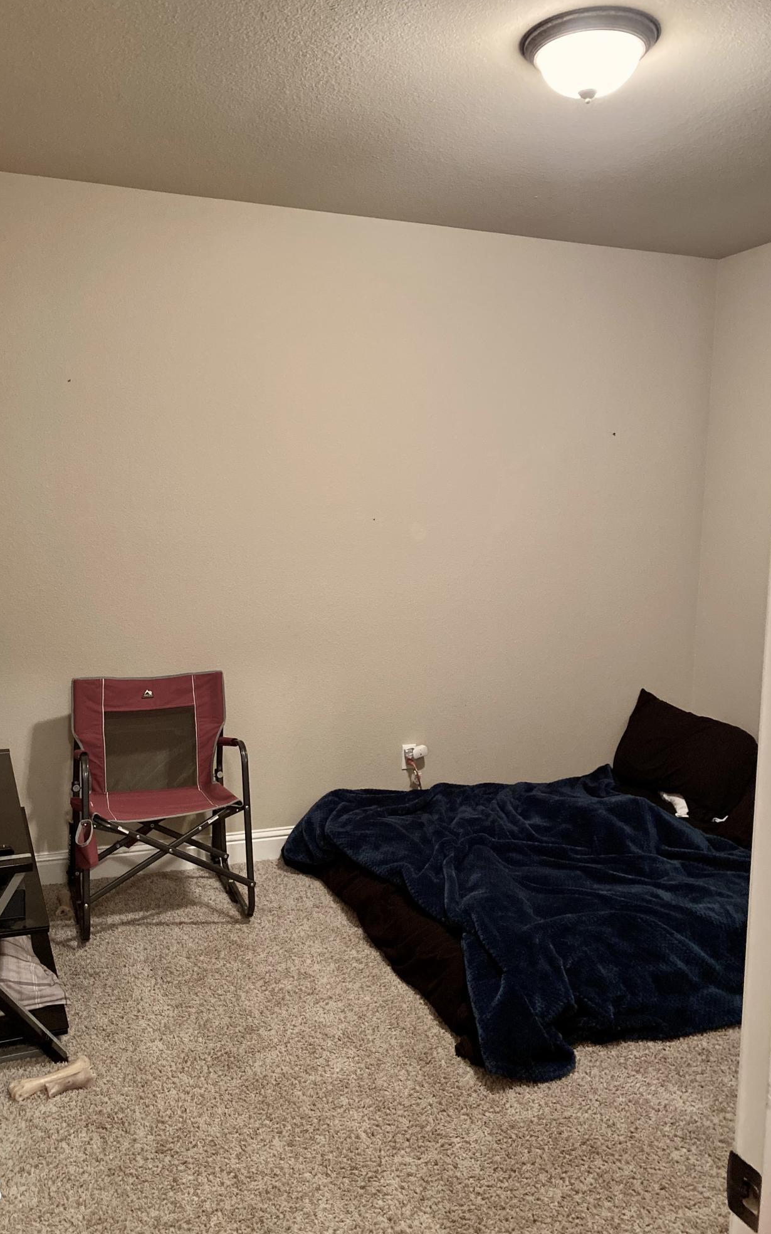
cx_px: 315
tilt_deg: -5.6
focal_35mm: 28
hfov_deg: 44.3
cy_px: 619
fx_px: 942
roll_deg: -1.8
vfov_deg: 66.5
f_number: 1.8
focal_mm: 4.25
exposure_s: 1/30
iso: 500
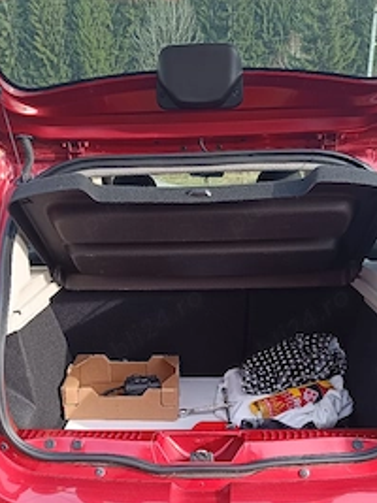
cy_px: 358
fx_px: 523
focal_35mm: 36
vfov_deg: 49.9
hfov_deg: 39.6
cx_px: 179
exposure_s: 1/116
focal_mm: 5.59
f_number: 1.88
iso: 50
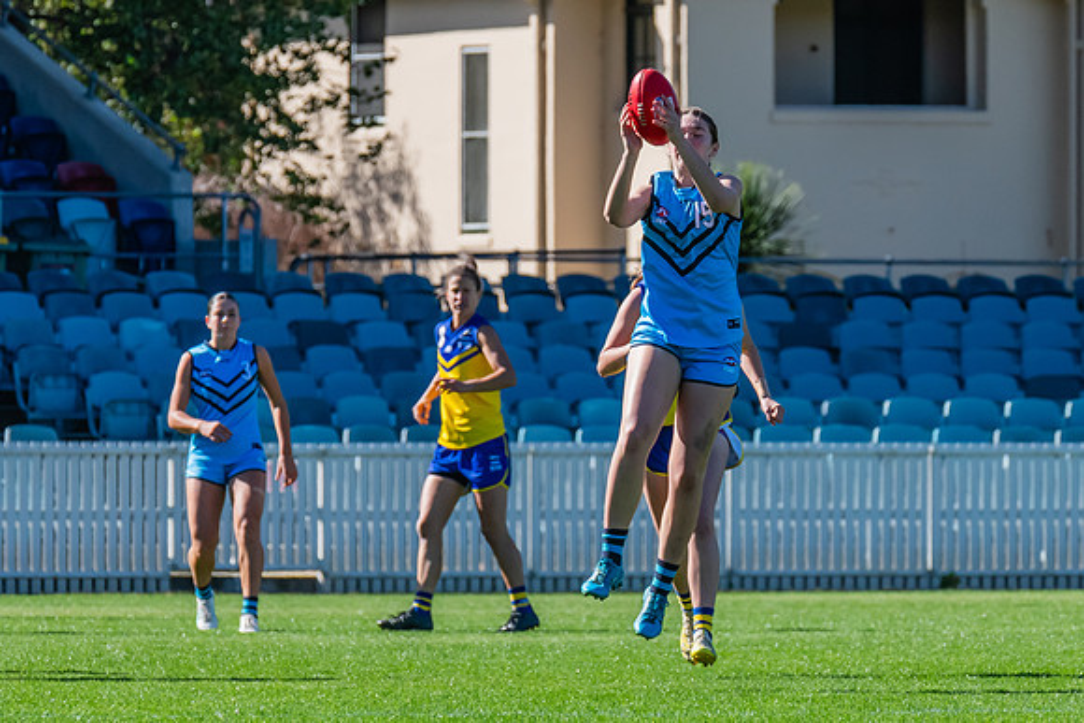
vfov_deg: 2.4
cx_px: 751
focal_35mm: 573
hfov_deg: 3.6
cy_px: 379
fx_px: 17265
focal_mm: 310
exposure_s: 1/1250
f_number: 9
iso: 800
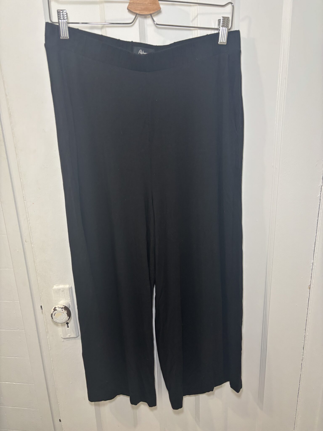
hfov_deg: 53.1
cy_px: 216
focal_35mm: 26
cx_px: 162
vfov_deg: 67.3
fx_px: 323
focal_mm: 5.96
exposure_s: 1/60
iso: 160
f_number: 1.6
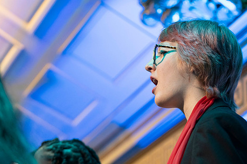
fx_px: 878
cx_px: 97
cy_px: 138
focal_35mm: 128
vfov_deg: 10.7
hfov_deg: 16.0
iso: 2500
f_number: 2.8
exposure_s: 1/80
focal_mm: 70
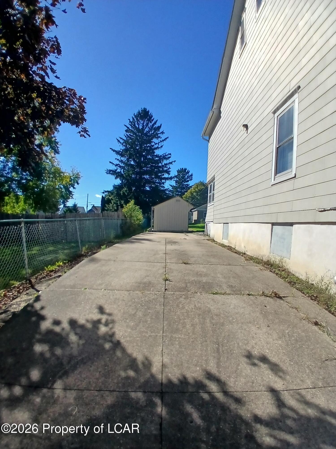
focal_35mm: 17
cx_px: 168
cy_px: 224
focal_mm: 1.4
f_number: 2.2
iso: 50
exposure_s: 1/1577
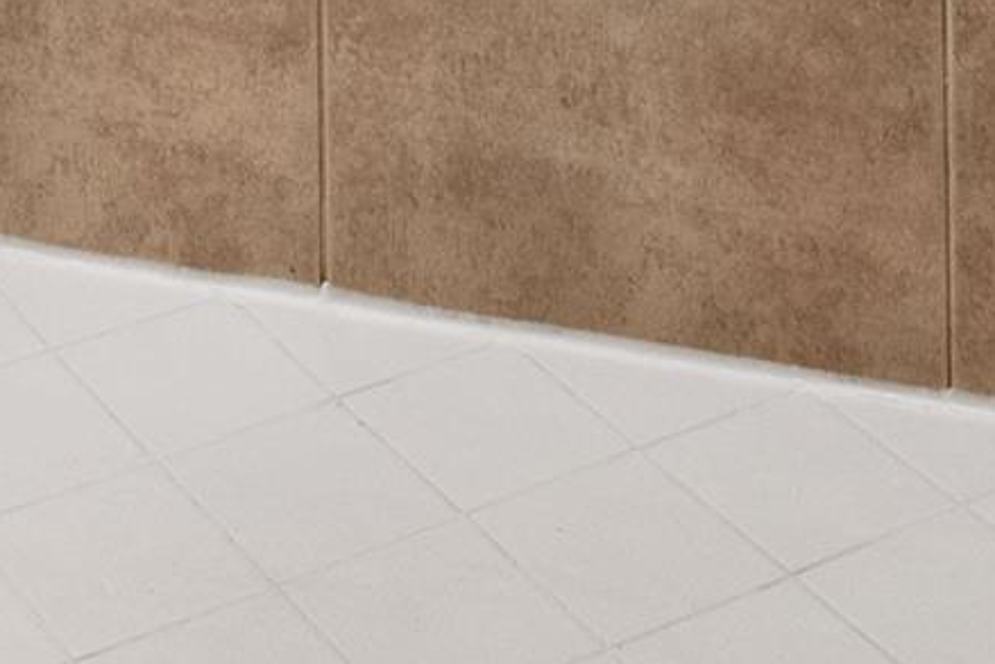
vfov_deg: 9.8
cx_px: -45
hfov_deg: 18.8
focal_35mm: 105
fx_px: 2903
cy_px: -1362
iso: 640
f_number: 7.1
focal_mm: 10
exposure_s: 1/1.67
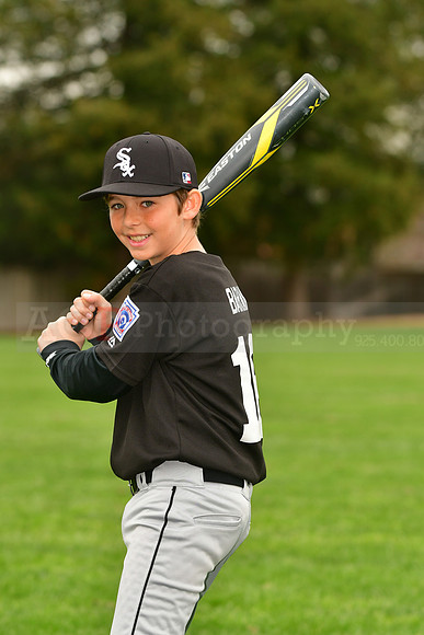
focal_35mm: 180
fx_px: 3178
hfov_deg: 7.6
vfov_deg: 11.4
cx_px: 212
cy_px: 318
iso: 320
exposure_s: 1/1000
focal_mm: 120
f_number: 4
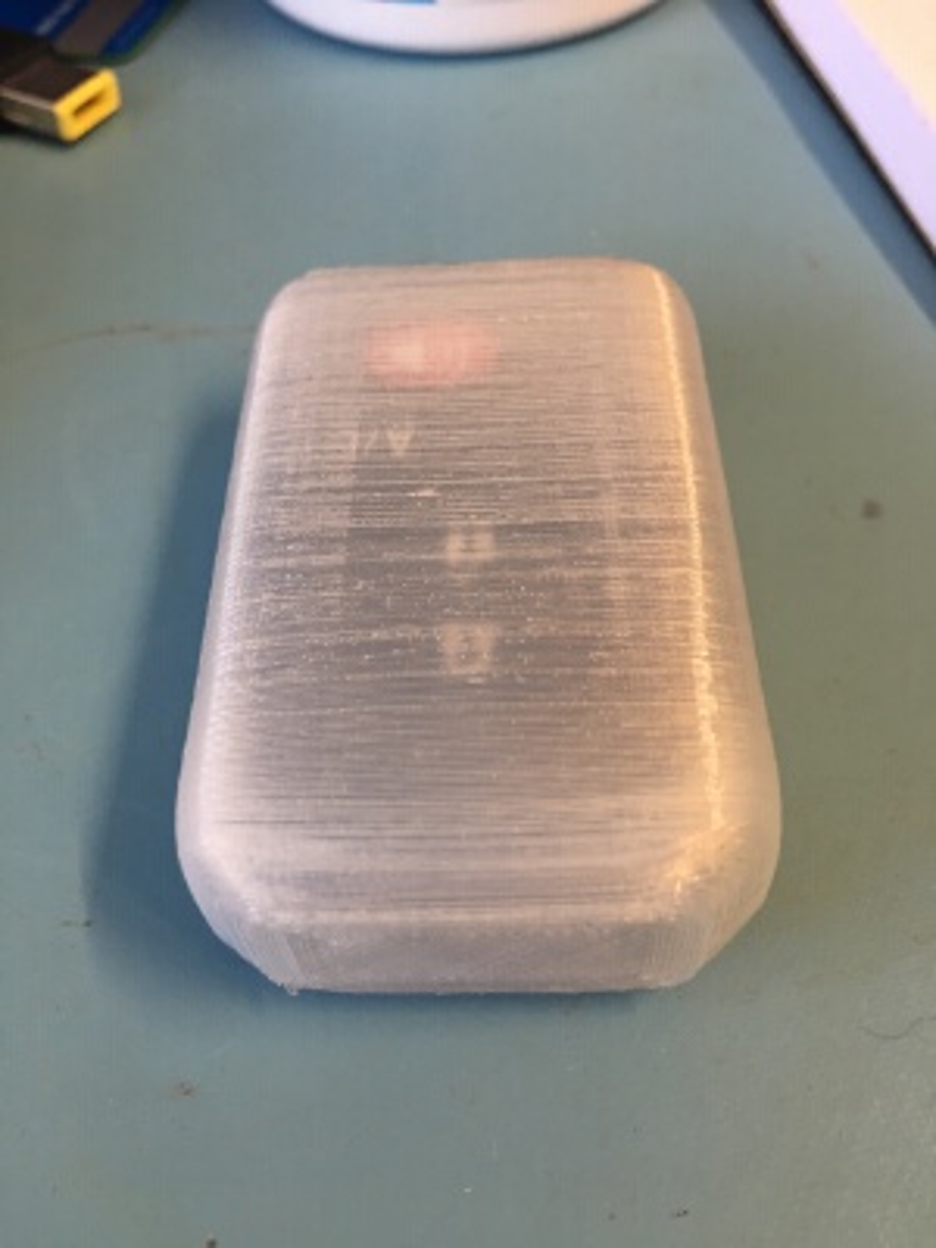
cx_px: 468
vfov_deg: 61.7
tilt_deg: -53.3
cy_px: 624
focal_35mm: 29
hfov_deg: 48.2
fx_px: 1046
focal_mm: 4.15
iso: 32
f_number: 2.2
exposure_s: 1/15
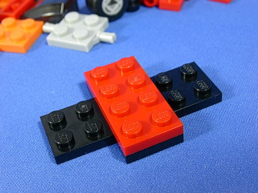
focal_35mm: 60
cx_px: 129
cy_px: 96
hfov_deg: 32.2
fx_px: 447
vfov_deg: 24.4
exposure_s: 1/5.3
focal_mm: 9
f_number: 3.4
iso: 70
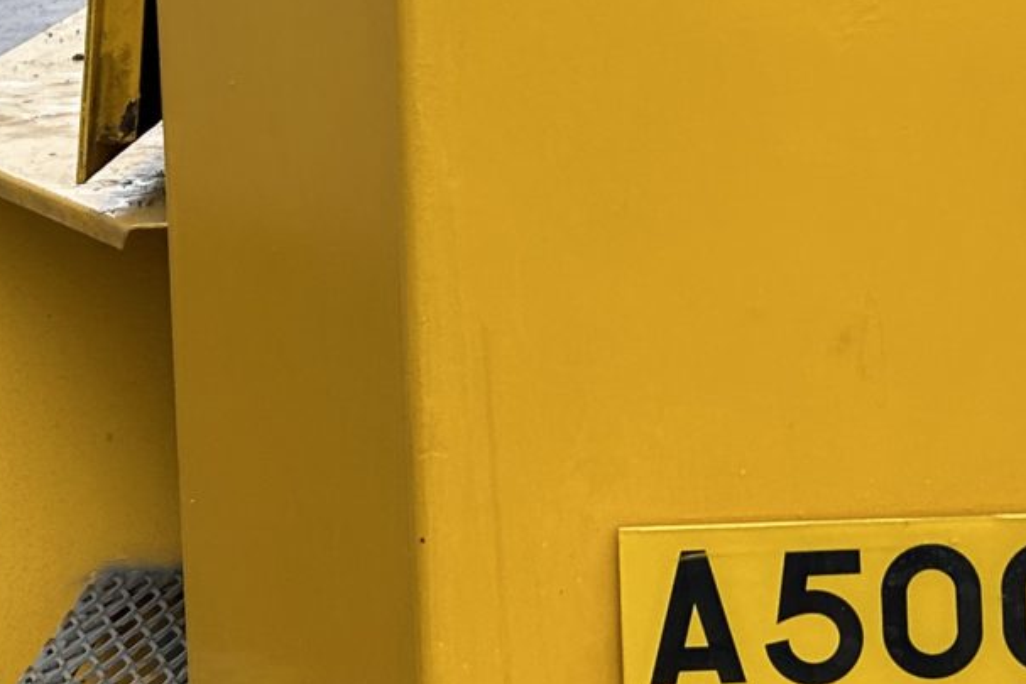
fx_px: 3250
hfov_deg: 17.7
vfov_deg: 11.9
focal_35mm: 114
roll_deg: +1.1
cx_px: 921
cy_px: -37
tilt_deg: -9.3
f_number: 1.5
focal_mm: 5.7
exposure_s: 1/1280
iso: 50
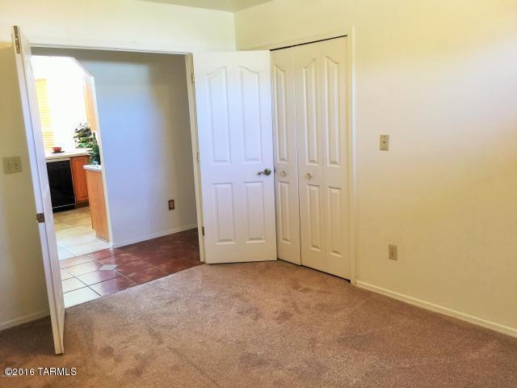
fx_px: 433
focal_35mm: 29
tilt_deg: -11.2
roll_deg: +2.0
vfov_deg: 48.2
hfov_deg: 61.7
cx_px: 258
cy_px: 194
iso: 32
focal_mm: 4.15
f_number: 2.2
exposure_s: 1/15
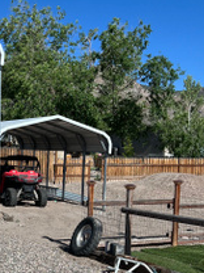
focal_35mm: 60
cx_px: -1
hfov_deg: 23.4
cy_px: 182
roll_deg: -1.6
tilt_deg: -2.1
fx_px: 471
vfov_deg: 31.9
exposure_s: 1/3968
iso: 50
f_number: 1.5
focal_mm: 5.7
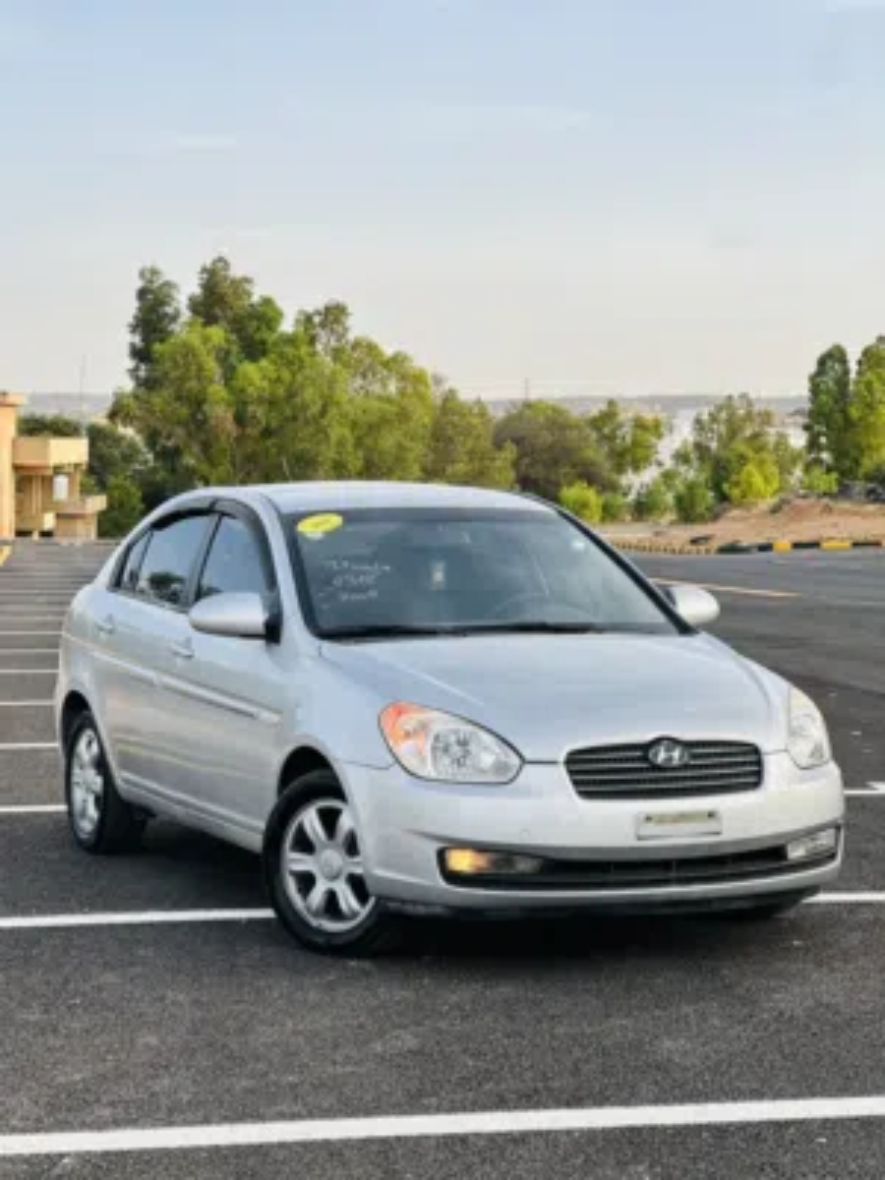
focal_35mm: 77
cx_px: 442
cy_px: 590
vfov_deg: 25.3
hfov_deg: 19.1
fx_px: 2625
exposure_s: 1/121
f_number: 2.8
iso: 25
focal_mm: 9
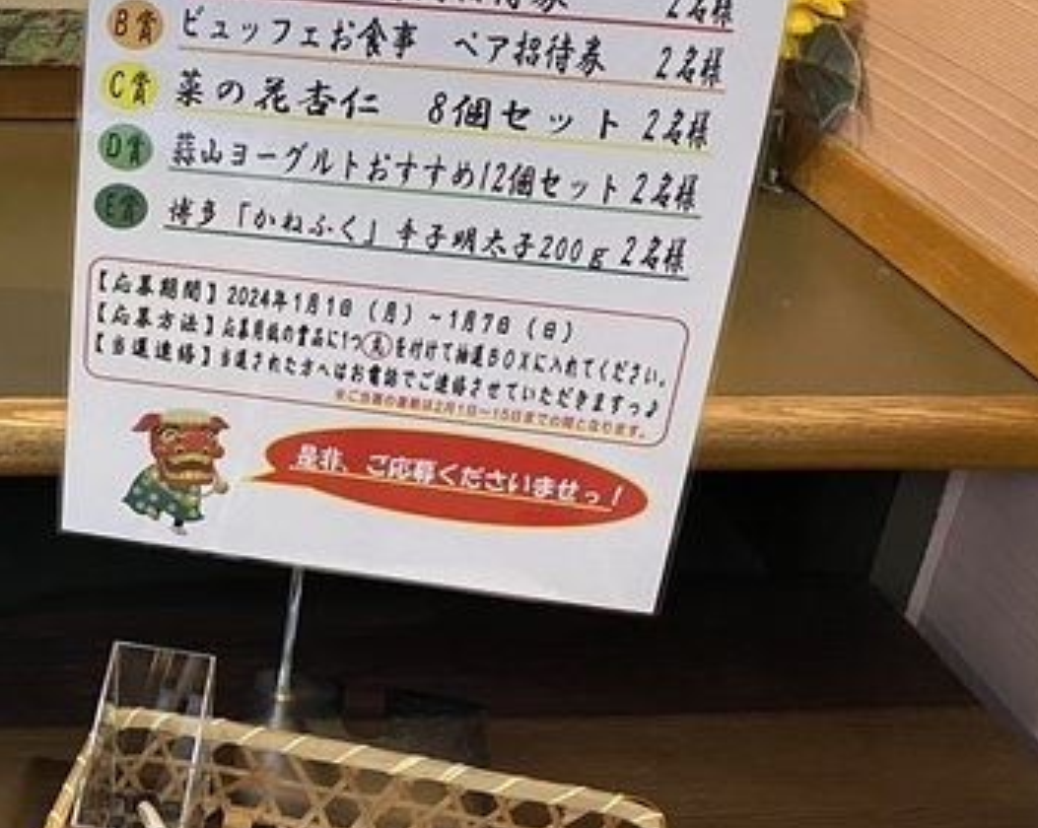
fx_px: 1811
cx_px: 40
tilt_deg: -30.3
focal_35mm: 59
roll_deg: -2.9
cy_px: 454
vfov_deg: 25.7
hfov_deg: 30.1
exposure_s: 1/40
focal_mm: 4.25
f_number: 1.8
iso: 400
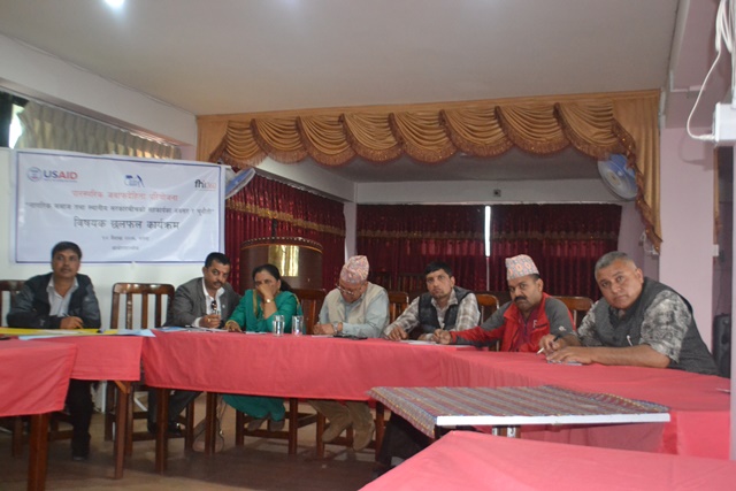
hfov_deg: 53.1
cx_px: 368
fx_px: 736
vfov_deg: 36.9
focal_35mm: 36
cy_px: 246
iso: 3200
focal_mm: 24
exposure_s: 1/60
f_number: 4
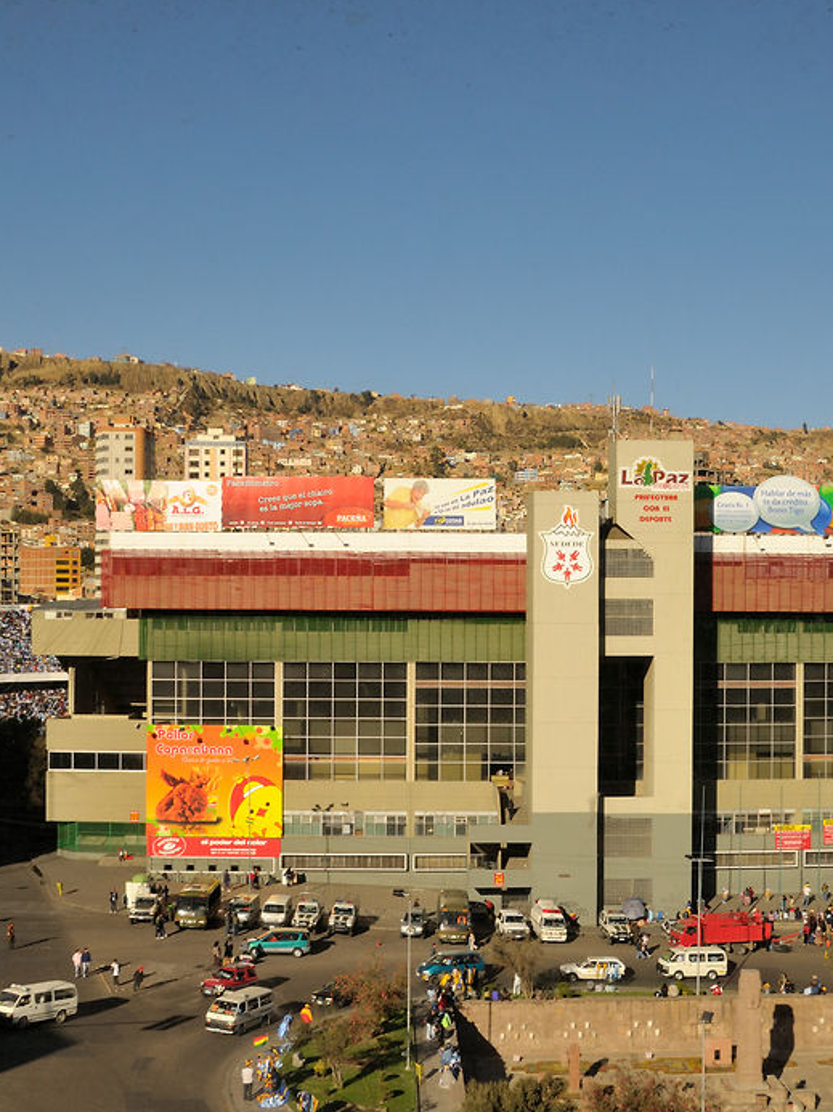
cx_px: 578
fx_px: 1831
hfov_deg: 25.5
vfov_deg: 33.8
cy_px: 555
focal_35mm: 57
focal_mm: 26
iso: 200
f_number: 11
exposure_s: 1/160
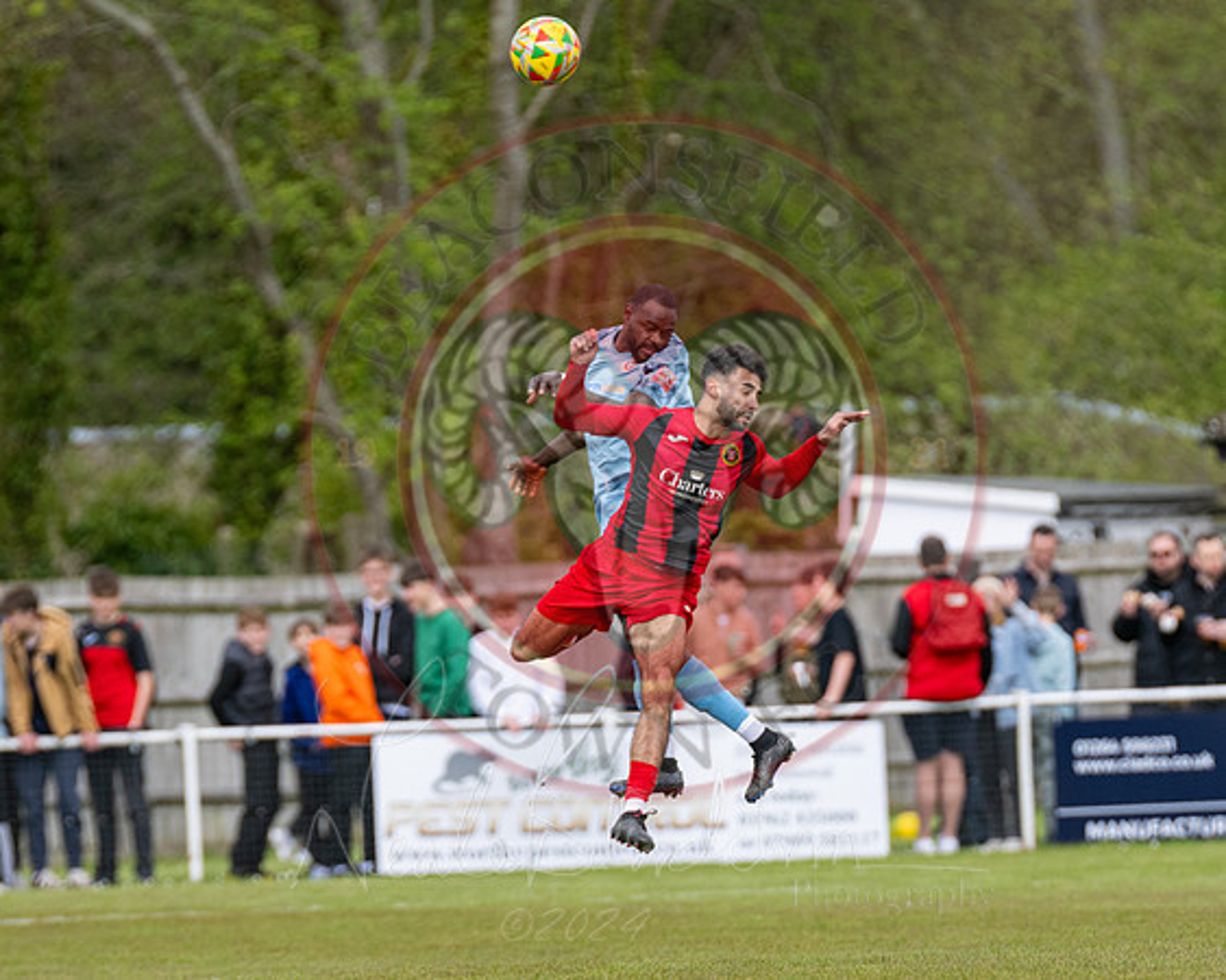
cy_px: 849
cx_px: 699
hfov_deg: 3.3
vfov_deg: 2.6
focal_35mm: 593
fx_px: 21495
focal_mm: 300
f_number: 4
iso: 400
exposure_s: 1/2000
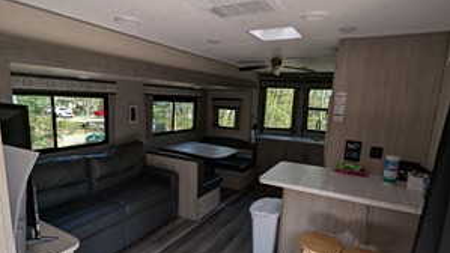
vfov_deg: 58.1
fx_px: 227
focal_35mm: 19
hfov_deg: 89.6
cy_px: 142
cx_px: 225
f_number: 2.2
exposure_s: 1/130
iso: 64
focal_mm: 1.95
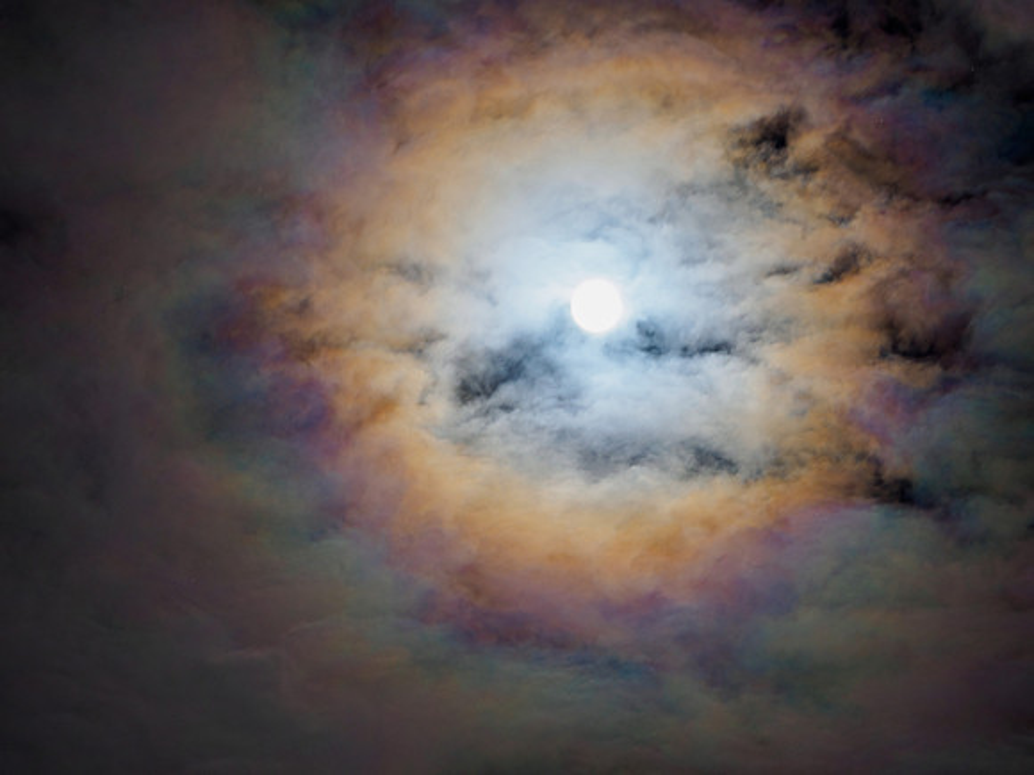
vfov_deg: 9.1
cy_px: 388
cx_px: 517
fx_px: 4899
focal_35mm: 164
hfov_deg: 12.0
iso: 200
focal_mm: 82
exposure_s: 1/1.67
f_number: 2.8
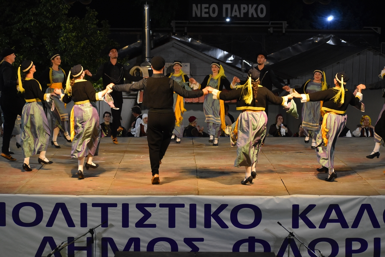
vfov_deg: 13.0
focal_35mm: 105
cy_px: 128
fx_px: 1123
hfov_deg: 19.5
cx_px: 192
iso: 1600
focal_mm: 70
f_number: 4.5
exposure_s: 1/125
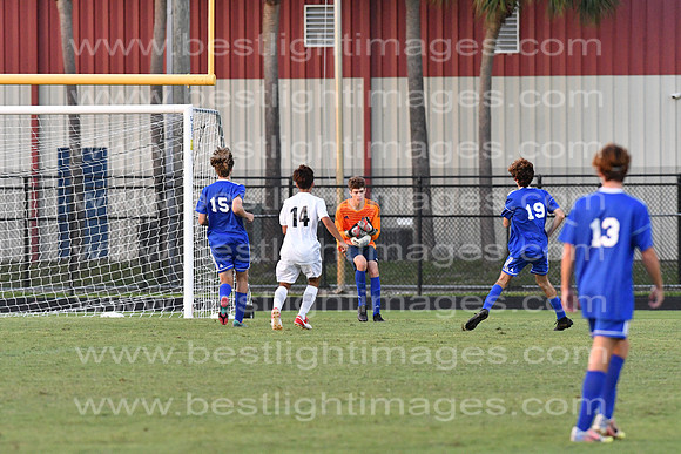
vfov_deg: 3.1
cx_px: 340
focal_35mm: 450
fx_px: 8514
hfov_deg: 4.6
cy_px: 227
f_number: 4.5
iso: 4000
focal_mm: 300
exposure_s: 1/1000
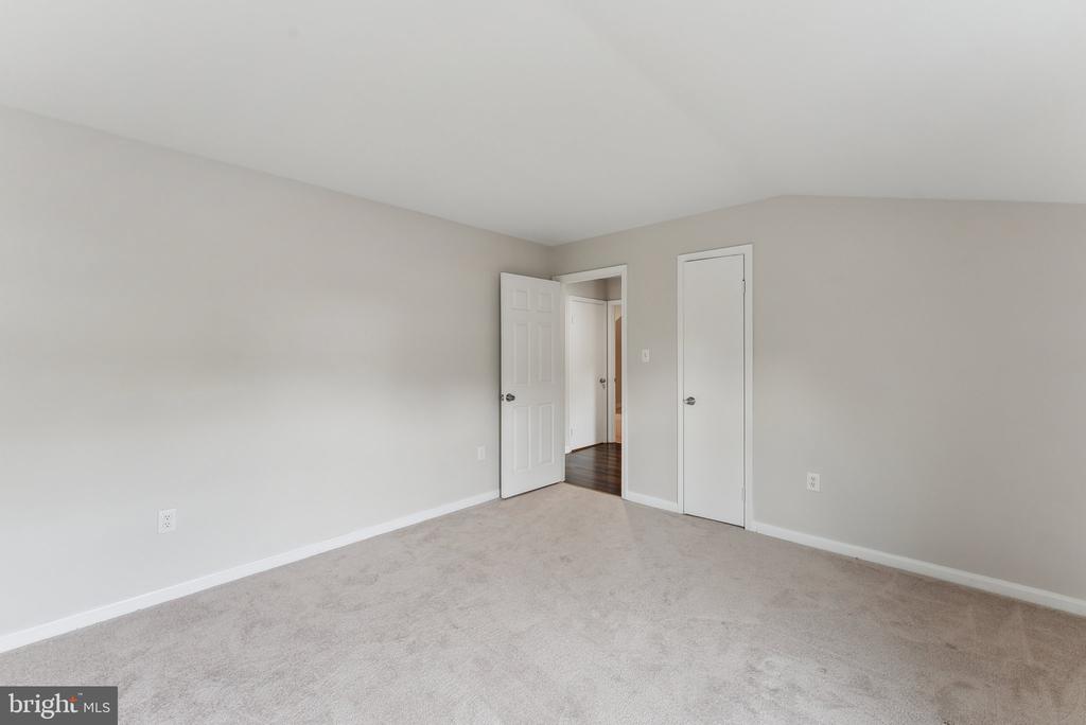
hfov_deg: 101.5
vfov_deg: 78.5
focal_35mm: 15
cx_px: 543
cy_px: 362
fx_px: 444
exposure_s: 1/13
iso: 250
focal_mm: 14.7
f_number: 9
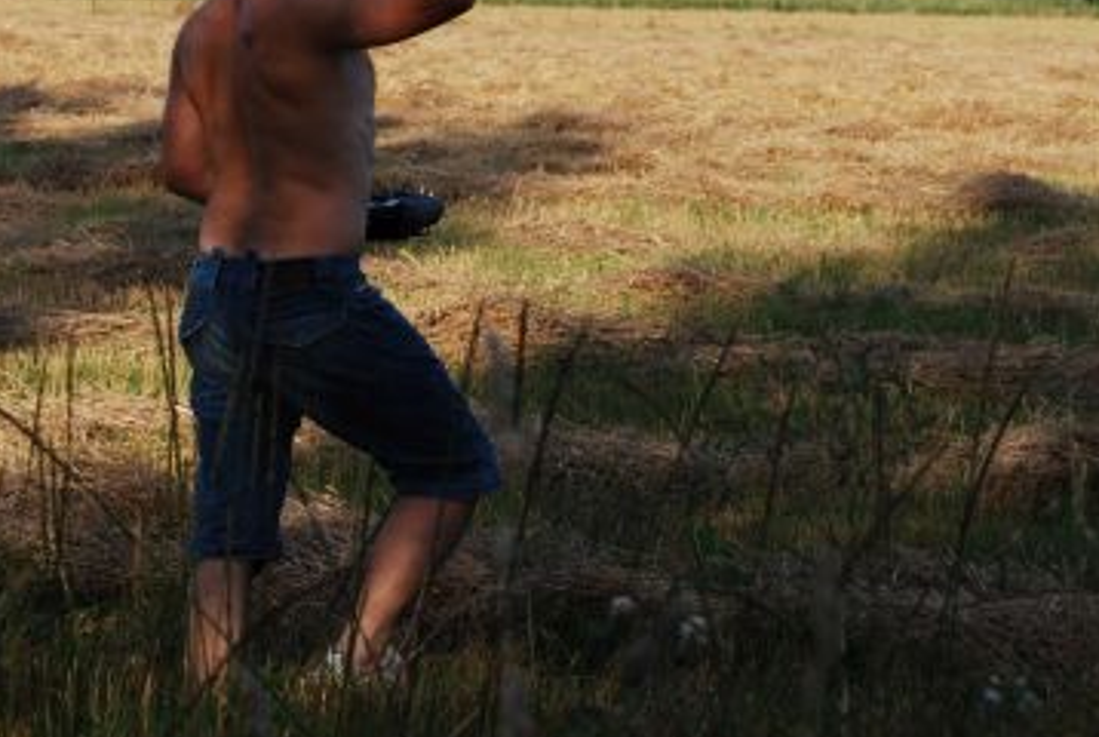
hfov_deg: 11.1
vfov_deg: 7.5
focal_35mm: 184
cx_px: 375
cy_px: 37
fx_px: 5630
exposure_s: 1/200
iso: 100
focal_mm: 55
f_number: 7.1
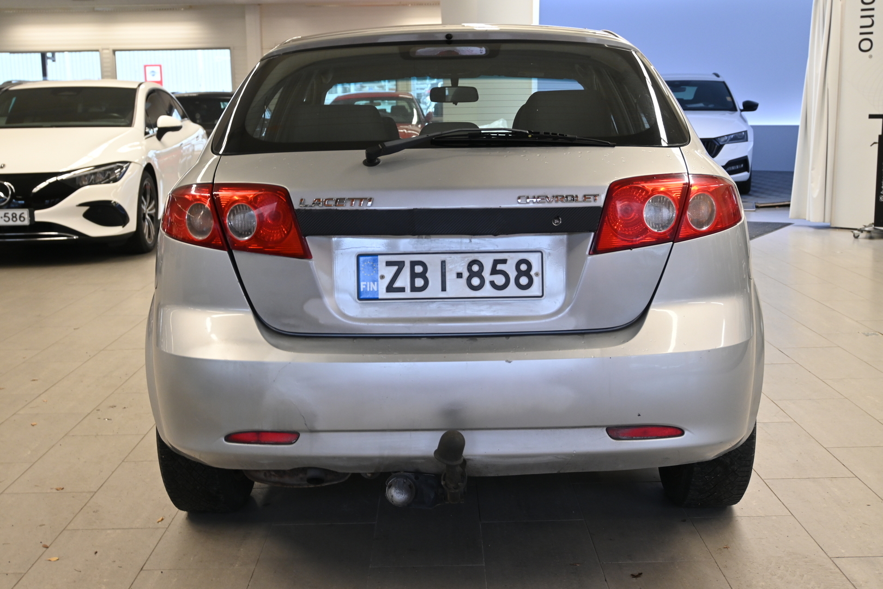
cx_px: 442
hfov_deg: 46.4
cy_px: 294
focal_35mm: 42
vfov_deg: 31.9
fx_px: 1030
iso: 560
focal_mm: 28
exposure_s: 1/50
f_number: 4.5
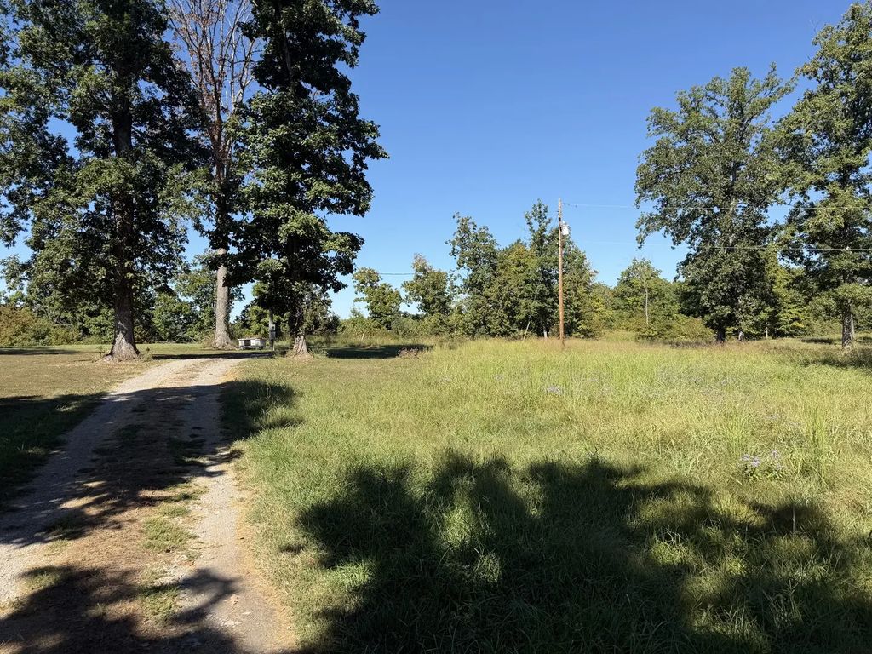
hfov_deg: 71.6
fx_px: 605
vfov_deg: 56.8
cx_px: 436
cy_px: 327
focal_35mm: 24
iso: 80
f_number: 1.78
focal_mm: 6.76
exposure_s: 1/3145
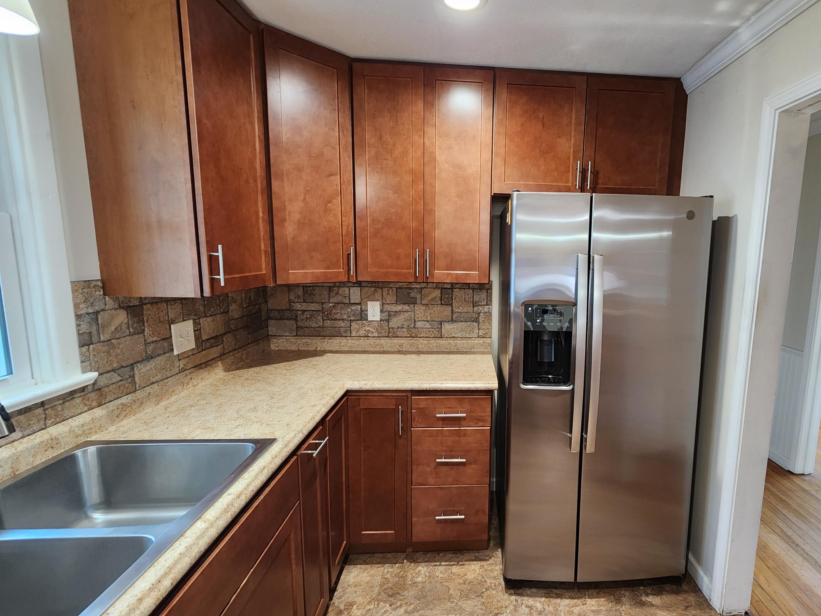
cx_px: 503
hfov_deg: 92.9
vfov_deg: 78.1
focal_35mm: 16
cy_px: 312
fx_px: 379
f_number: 2.2
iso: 320
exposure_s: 1/40
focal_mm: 2.2
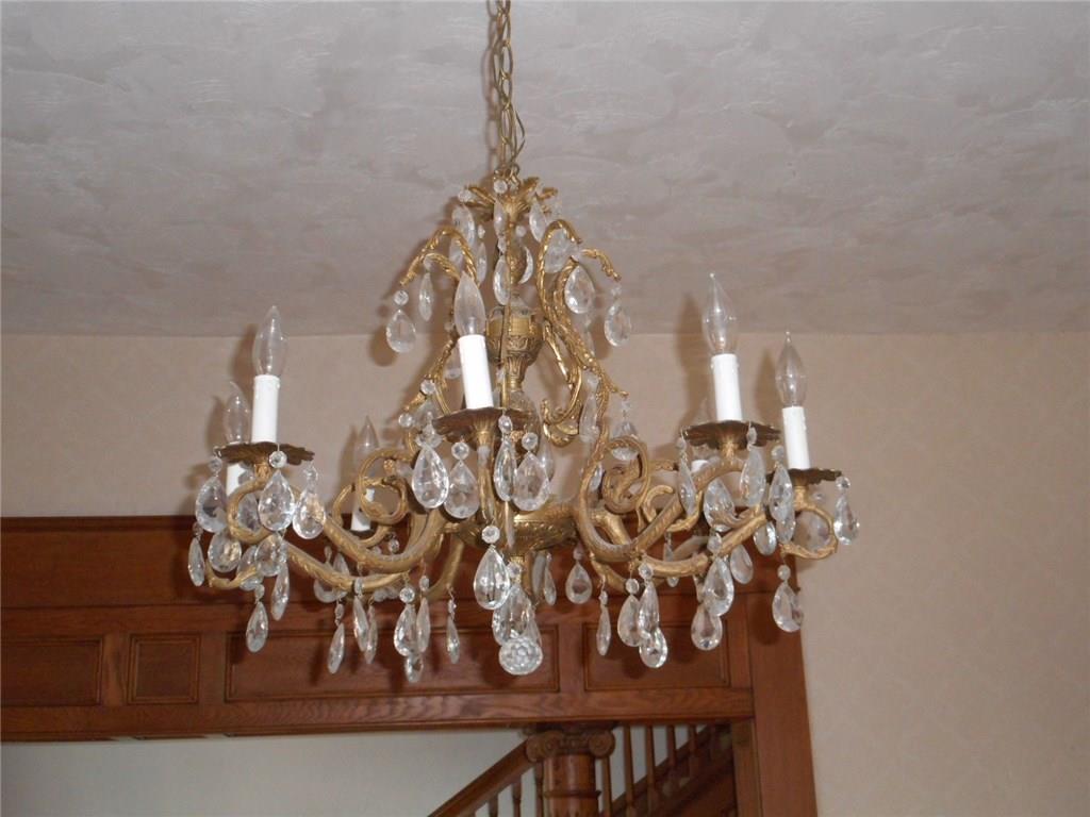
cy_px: 408
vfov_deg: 32.9
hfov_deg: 42.9
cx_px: 545
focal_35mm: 44
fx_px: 1385
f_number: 4.7
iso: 560
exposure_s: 1/30
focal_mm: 7.9
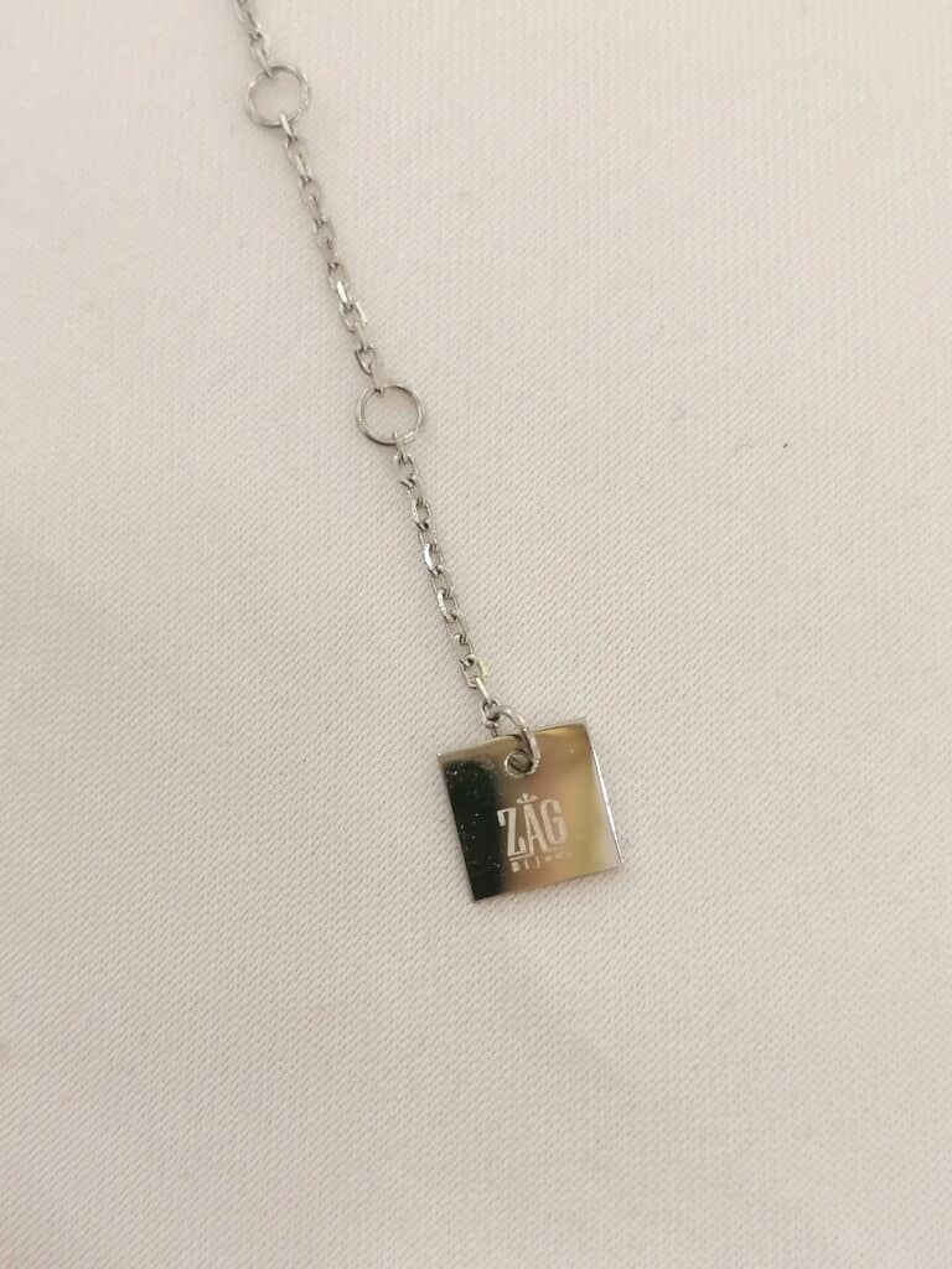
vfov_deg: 36.8
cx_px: 476
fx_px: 1907
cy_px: 634
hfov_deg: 28.0
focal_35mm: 52
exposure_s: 1/50
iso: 100
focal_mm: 4.75
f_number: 1.8
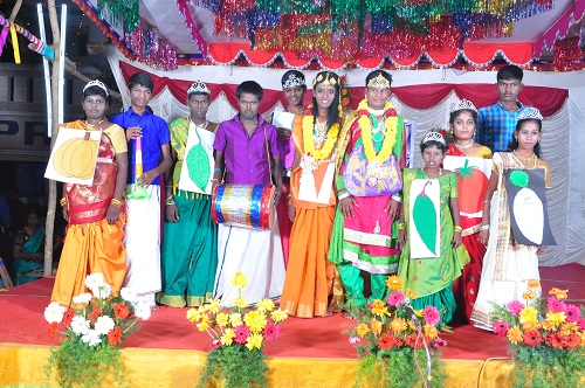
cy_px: 194
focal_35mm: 45
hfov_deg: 43.7
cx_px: 292
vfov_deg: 29.8
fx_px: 730
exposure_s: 1/160
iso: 800
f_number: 7.1
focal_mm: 30
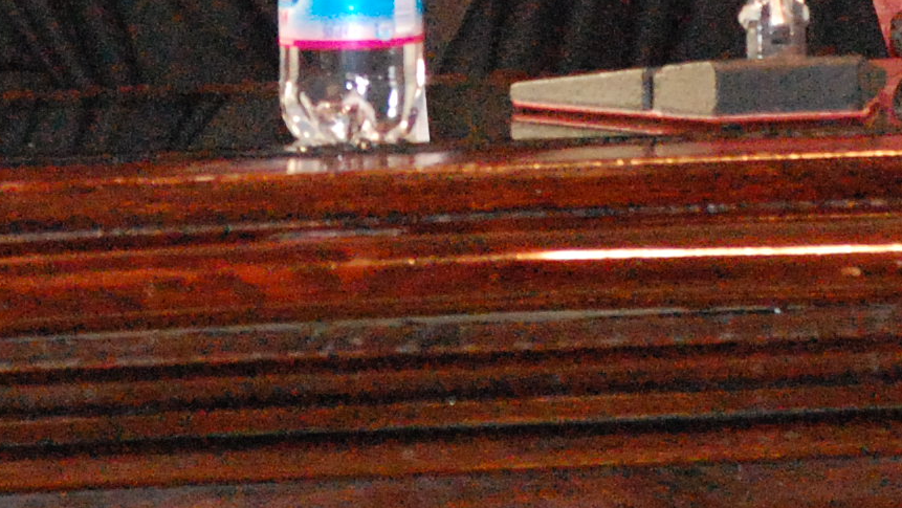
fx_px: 14427
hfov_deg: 3.6
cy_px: -388
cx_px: 405
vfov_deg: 2.0
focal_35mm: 603
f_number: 5.6
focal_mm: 110
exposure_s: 1/60
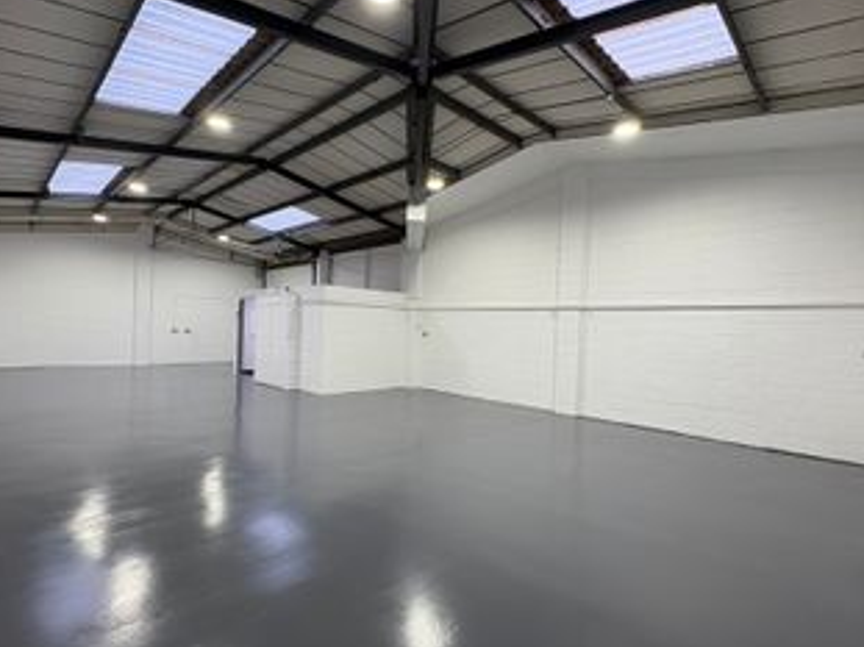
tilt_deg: +0.2
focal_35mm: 18
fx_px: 449
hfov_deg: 87.6
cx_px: 400
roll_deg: -2.0
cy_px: 328
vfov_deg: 71.6
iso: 50
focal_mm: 2.22
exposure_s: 1/99
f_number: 2.2
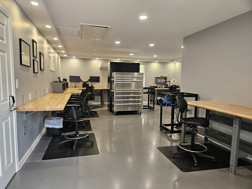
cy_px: 94
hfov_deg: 73.9
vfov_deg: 58.9
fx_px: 167
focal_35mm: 23
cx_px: 126
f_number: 1.8
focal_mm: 5.4
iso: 200
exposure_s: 1/120
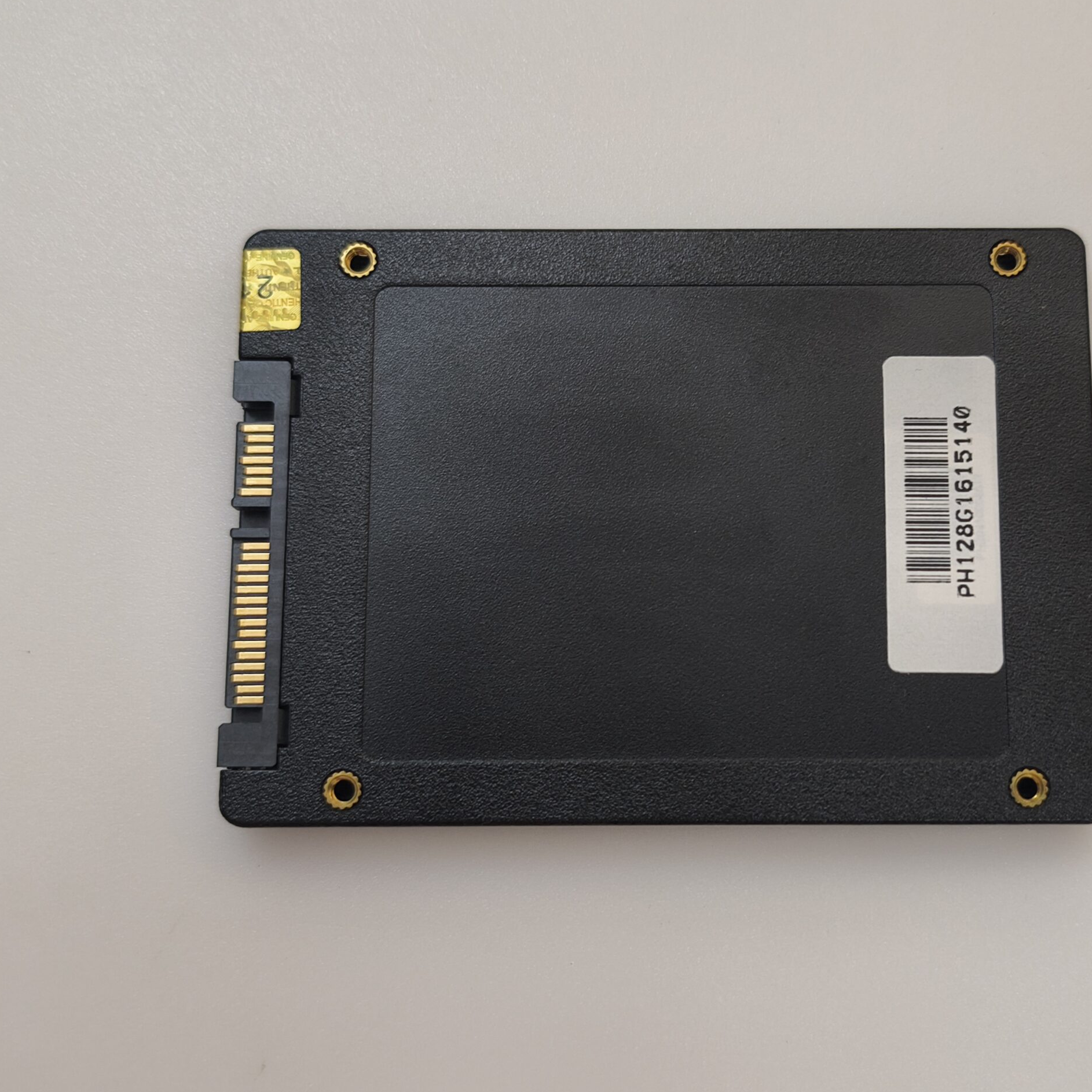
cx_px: 669
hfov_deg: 39.8
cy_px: 549
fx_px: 1499
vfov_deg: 40.0
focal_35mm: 42
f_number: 1.6
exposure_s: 1/50
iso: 320
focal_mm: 6.57
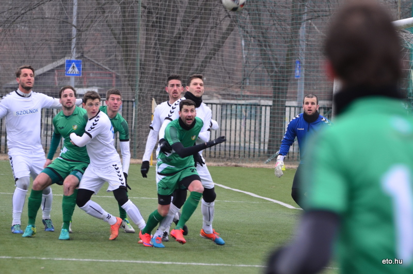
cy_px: 137
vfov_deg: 5.1
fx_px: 3091
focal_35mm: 270
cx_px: 206
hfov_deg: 7.6
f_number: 5
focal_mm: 180
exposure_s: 1/320
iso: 640
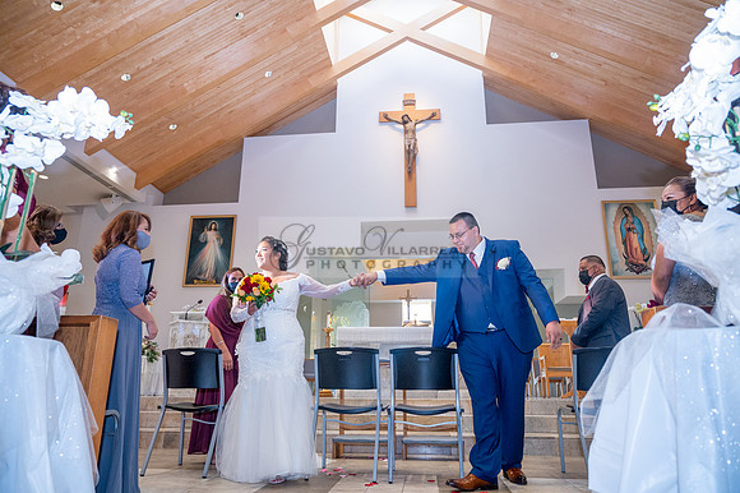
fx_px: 493
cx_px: 370
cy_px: 246
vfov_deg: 53.1
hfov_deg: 73.8
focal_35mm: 24
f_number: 4
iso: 2500
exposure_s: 1/200
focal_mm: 24
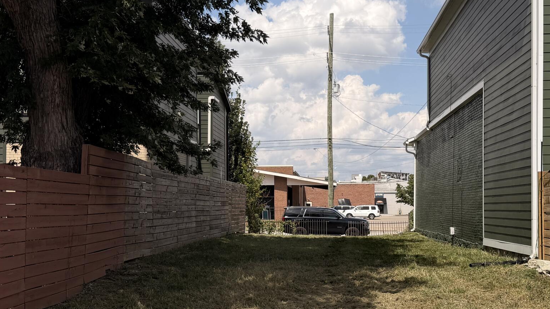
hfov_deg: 40.5
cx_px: 321
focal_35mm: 51
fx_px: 744
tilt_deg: +0.7
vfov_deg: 23.4
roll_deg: +0.6
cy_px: 193
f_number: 1.78
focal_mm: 6.76
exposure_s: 1/6173
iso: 80
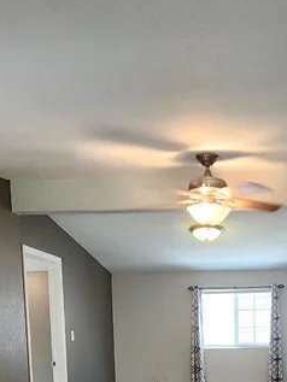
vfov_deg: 40.5
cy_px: 362
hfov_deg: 33.4
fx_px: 464
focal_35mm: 42
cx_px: 229
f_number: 2.2
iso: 400
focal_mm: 1.74
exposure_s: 1/60
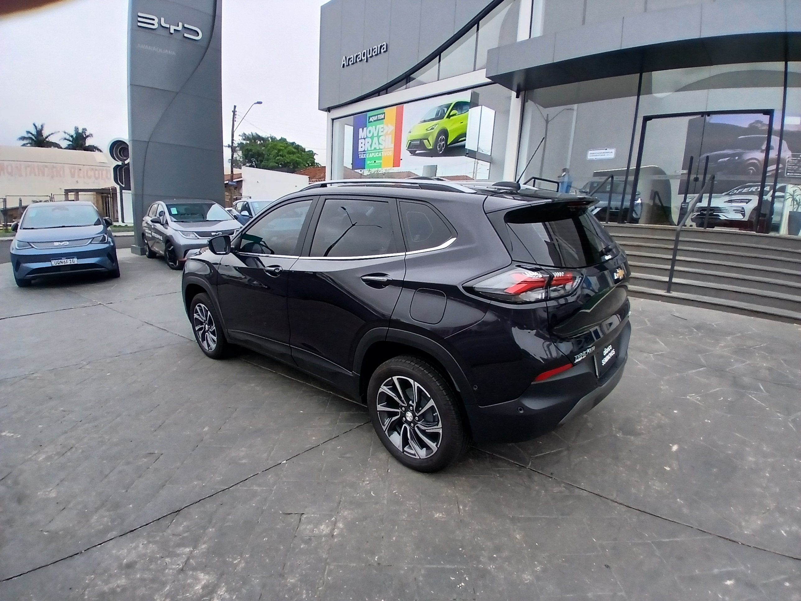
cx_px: 400
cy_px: 300
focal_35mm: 17
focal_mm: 1.4
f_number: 2.2
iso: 50
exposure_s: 1/411
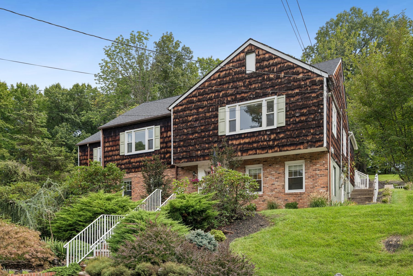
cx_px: 206
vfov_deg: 42.3
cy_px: 138
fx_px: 356
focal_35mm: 31
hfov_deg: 60.3
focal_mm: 31
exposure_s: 1/100
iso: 125
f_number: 8
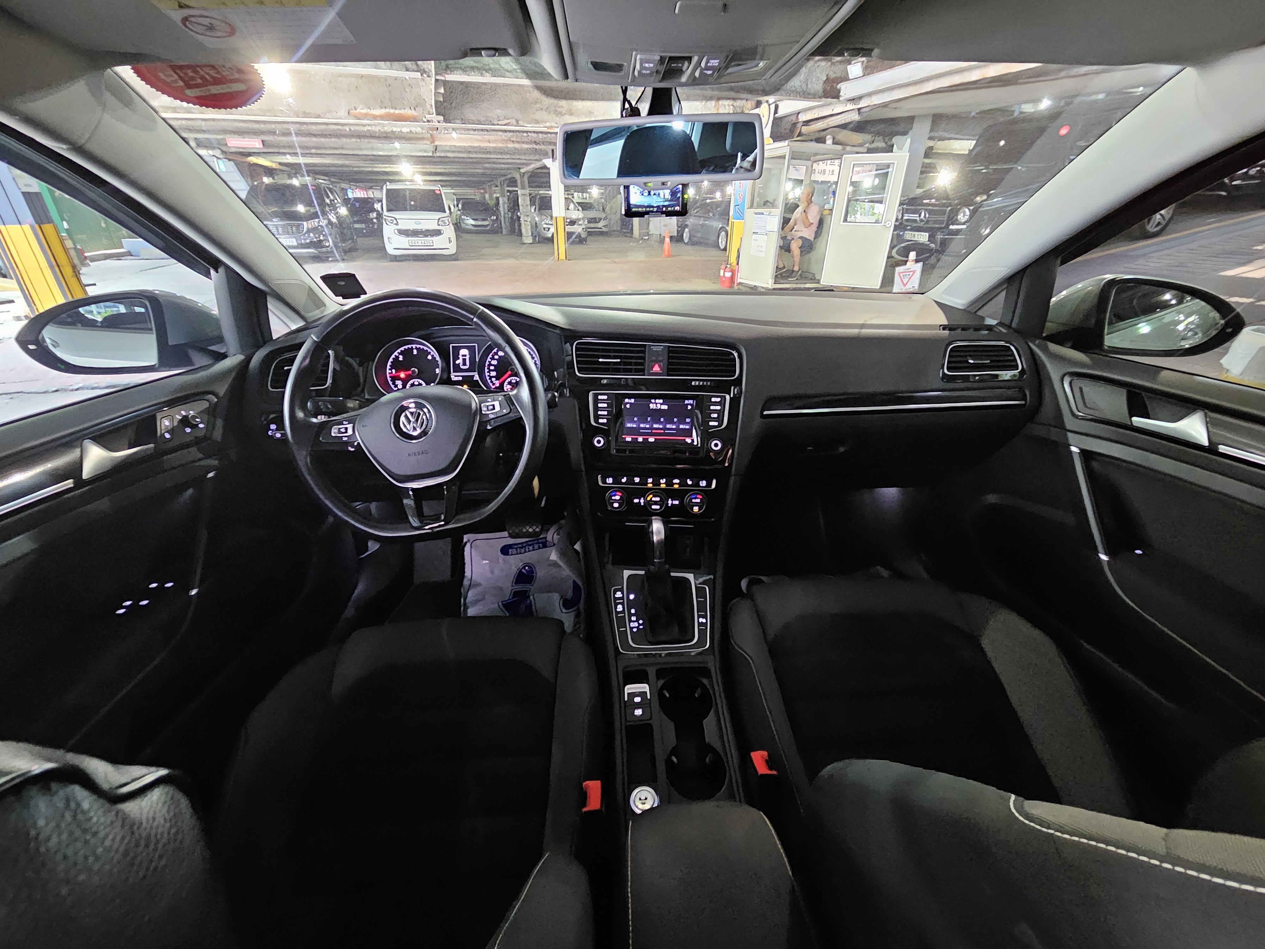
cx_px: 632
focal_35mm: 13
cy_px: 474
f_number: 2.2
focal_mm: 2.2
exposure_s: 1/24
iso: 2000
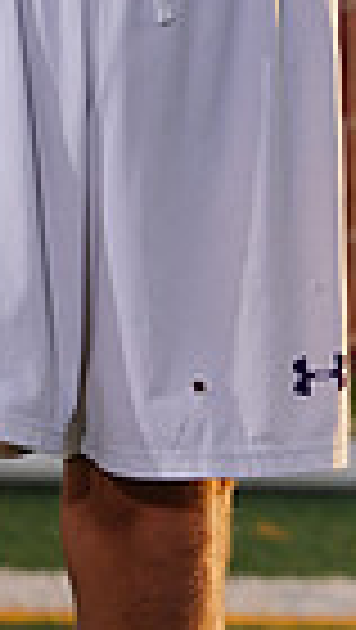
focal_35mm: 1189
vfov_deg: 1.8
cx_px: 88
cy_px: -432
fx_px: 19905
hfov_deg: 1.0
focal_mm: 274
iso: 100
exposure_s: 1/200
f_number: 8
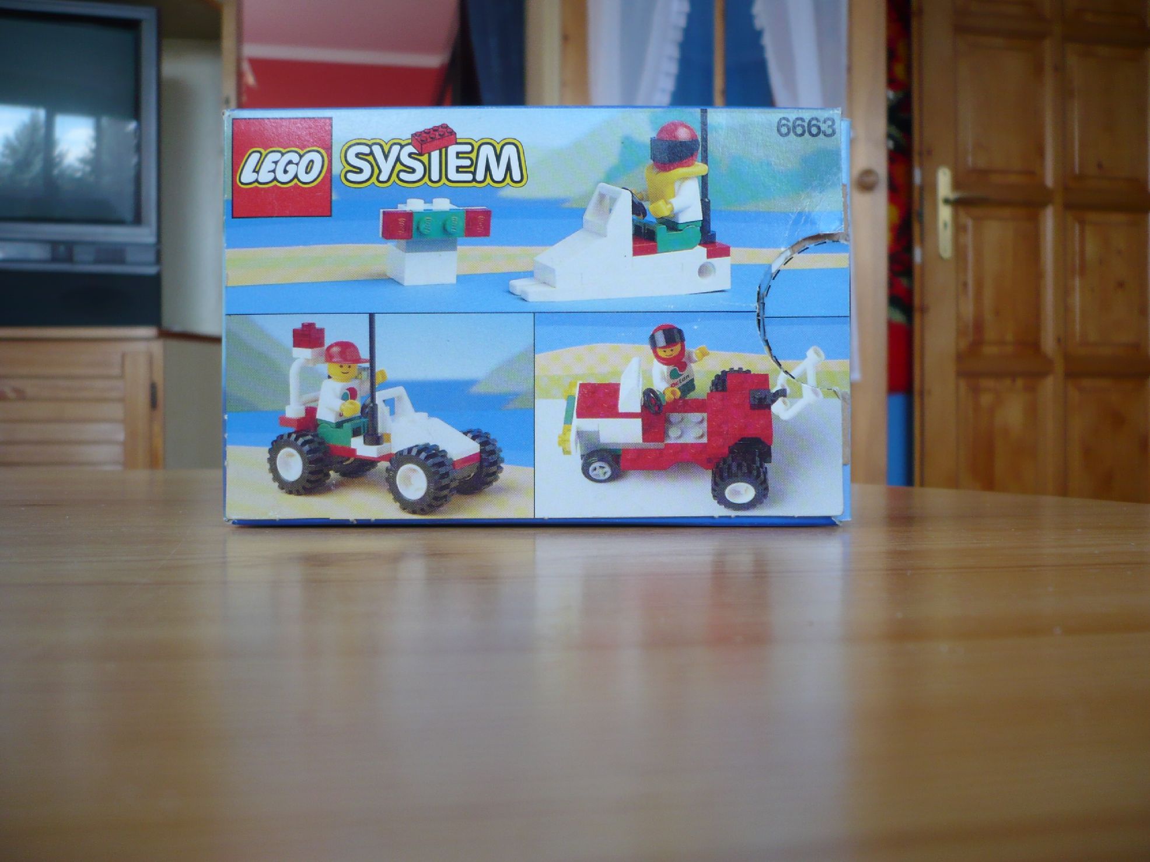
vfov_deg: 40.7
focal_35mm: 35
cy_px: 431
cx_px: 575
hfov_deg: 52.6
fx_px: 1163
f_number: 2.8
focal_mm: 5.8
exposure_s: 1/40
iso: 100
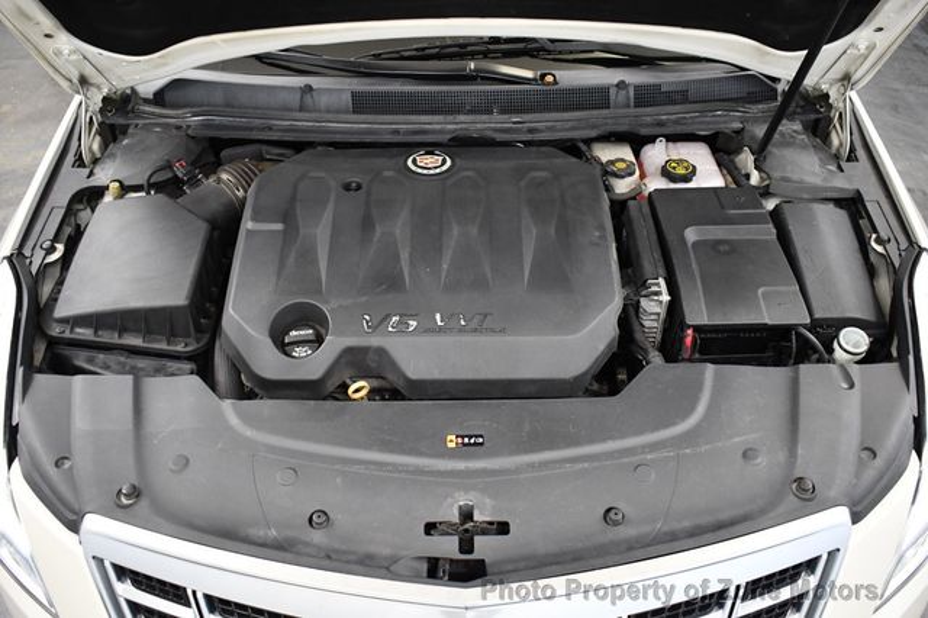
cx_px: 464
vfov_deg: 39.9
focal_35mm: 33
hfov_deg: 57.2
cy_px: 309
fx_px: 850
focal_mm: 22
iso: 3200
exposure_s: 1/125
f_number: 3.8
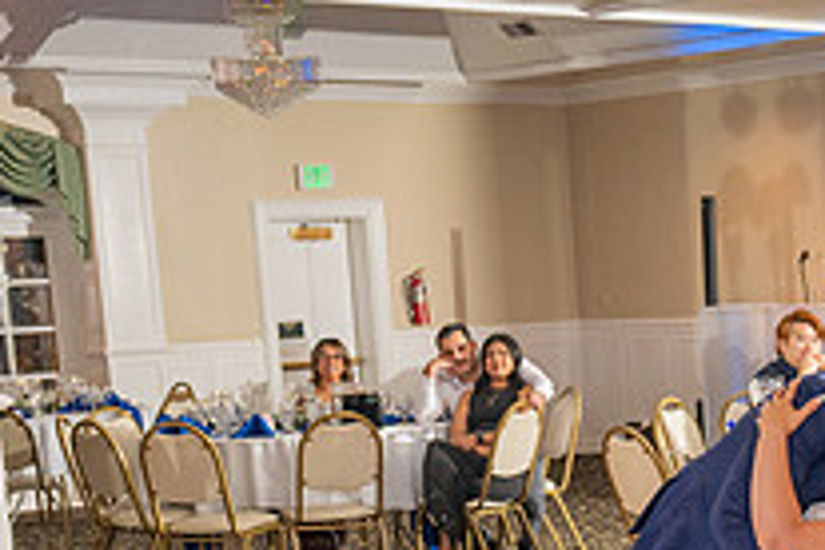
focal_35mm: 101
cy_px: 676
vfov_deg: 13.2
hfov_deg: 19.5
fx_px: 2314
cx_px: 861
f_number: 3.2
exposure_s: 1/160
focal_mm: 36
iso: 640
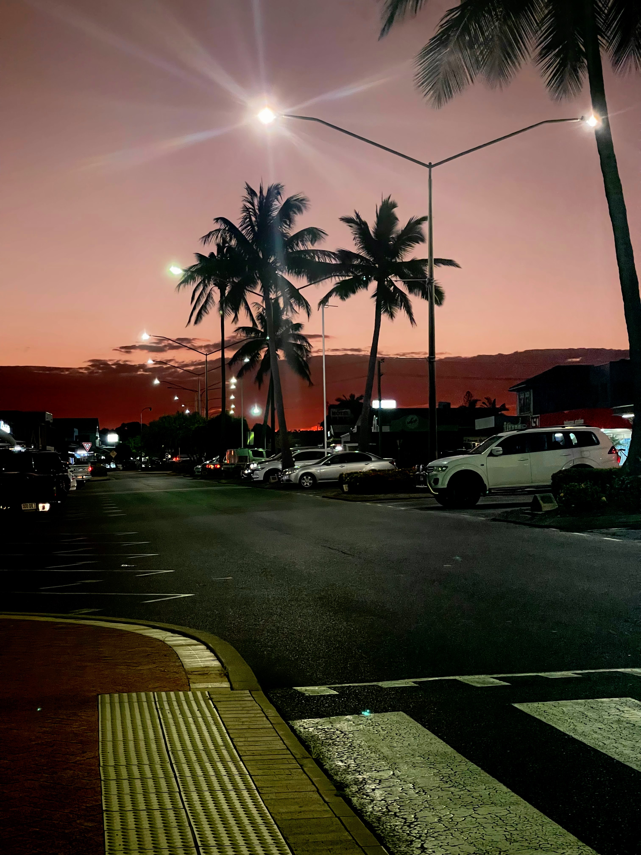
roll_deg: +0.7
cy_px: 428
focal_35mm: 64
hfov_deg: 22.9
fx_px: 1580
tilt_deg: +2.4
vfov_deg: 30.3
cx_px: 320
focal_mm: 7.5
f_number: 2.2
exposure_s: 1/33
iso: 1000
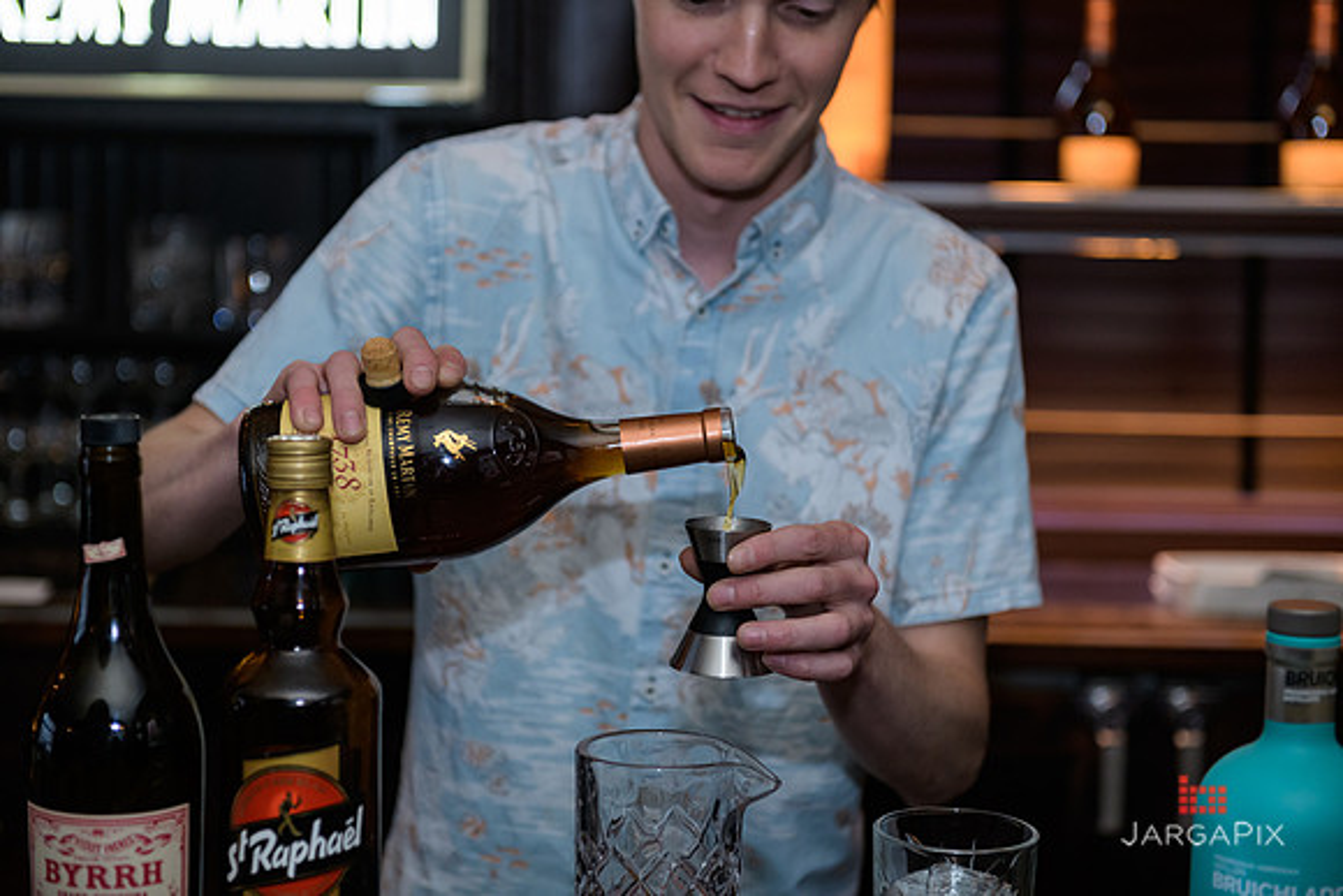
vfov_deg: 19.5
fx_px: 2612
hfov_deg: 28.8
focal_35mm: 70
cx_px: 672
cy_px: 448
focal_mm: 70
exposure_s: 1/125
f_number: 3.2
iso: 1000
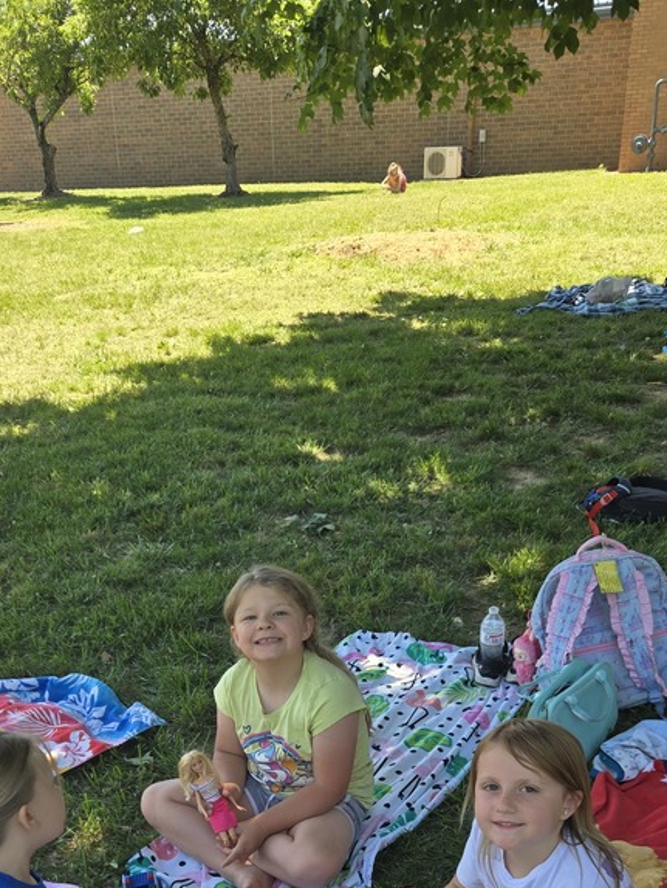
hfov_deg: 35.1
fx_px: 1053
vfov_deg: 42.5
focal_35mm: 41
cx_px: 310
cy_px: 777
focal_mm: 5.4
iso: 25
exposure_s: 1/308
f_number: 1.8
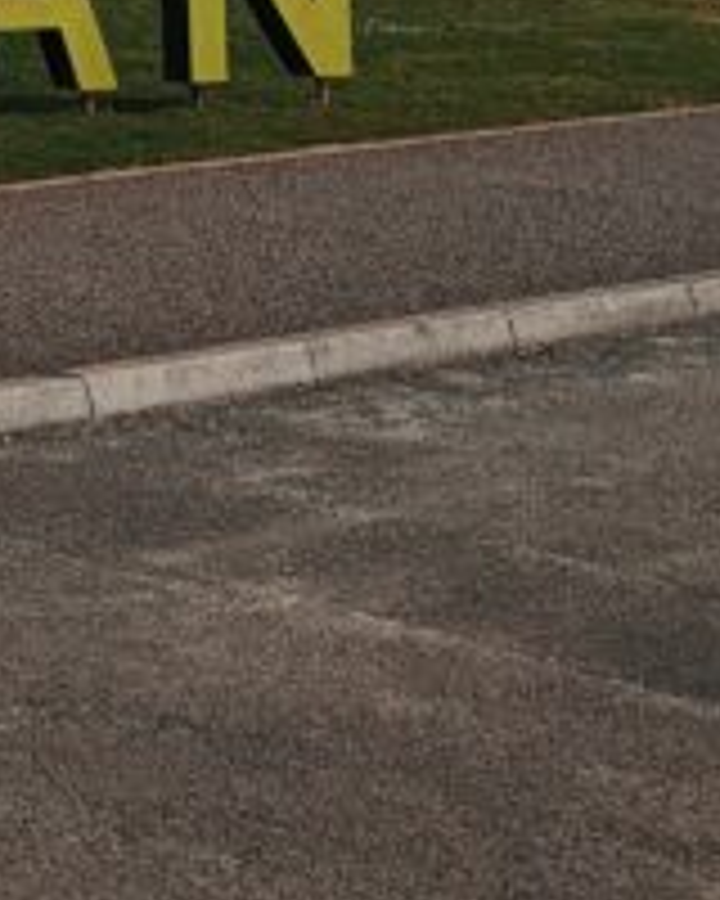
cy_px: -315
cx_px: -884
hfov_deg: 11.2
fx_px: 3196
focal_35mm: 120
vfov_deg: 15.2
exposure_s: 1/2058
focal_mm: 6.81
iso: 49
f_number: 1.85
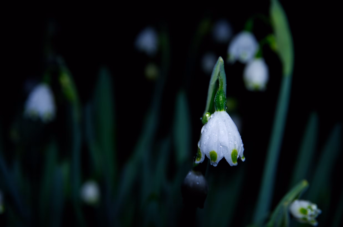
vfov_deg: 13.0
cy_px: 114
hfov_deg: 19.5
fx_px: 999
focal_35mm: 105
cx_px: 172
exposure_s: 1/160
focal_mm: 70
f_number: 8
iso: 100
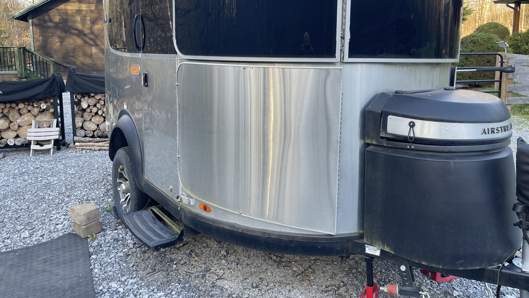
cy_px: 102
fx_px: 393
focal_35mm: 28
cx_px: 265
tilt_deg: -8.5
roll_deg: +0.7
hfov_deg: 67.9
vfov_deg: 41.0
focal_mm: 5.1
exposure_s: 1/148
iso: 32
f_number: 1.6
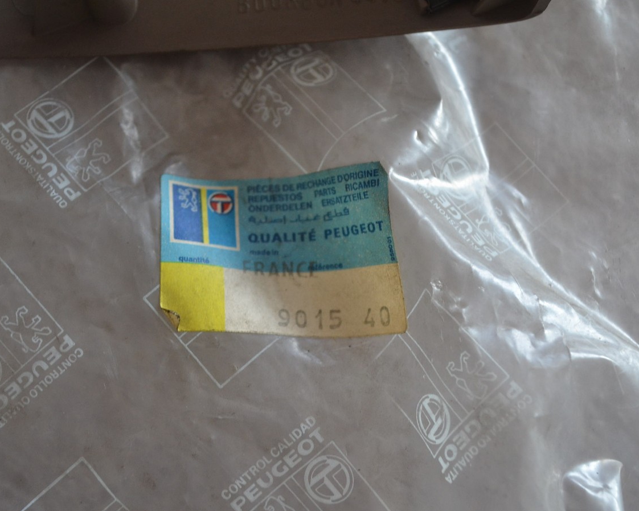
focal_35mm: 61
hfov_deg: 30.9
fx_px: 1153
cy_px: 256
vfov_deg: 25.0
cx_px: 282
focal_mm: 36
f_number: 5
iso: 1000
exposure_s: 1/60
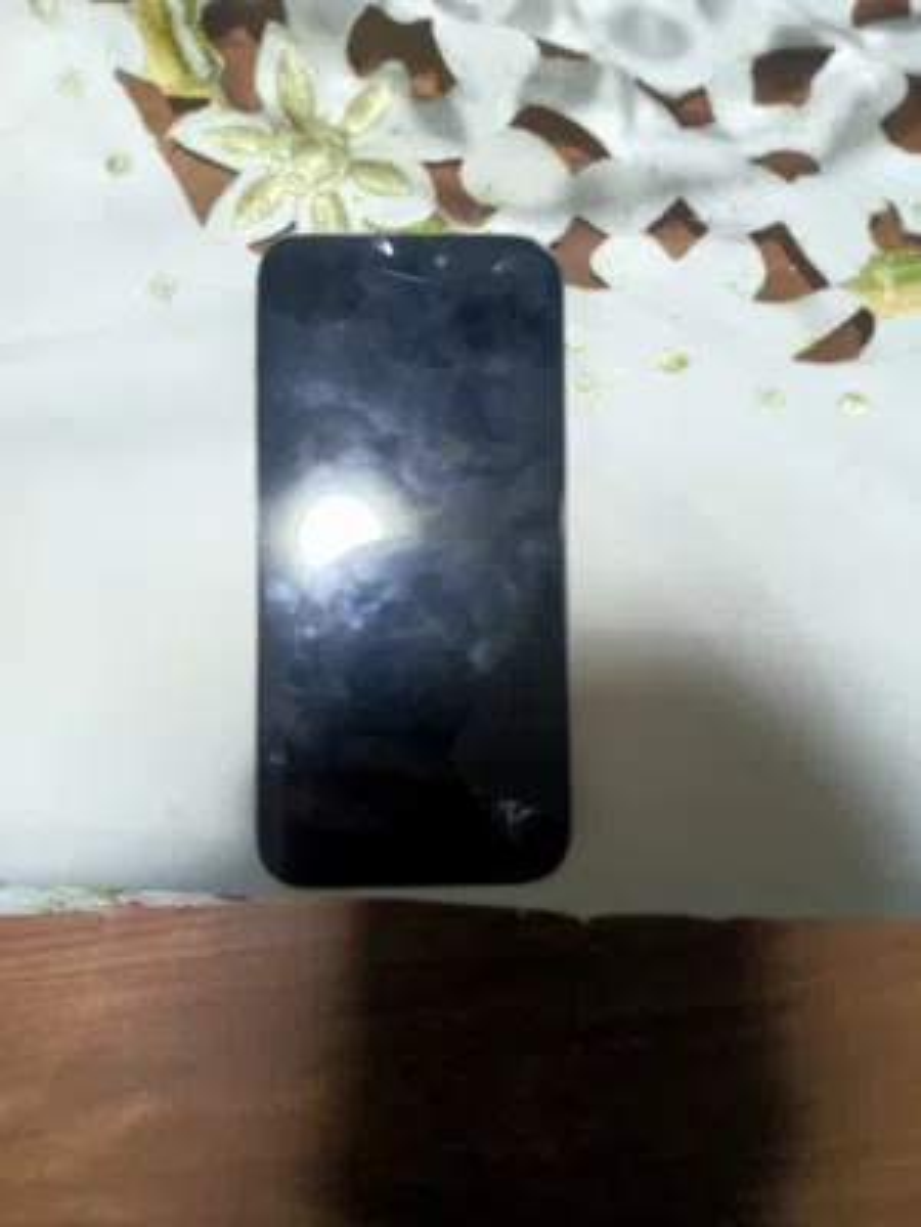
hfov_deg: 58.9
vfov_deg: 73.9
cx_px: 460
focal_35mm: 23
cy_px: 614
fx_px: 816
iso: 1525
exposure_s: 1/50
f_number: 1.75
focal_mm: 5.25
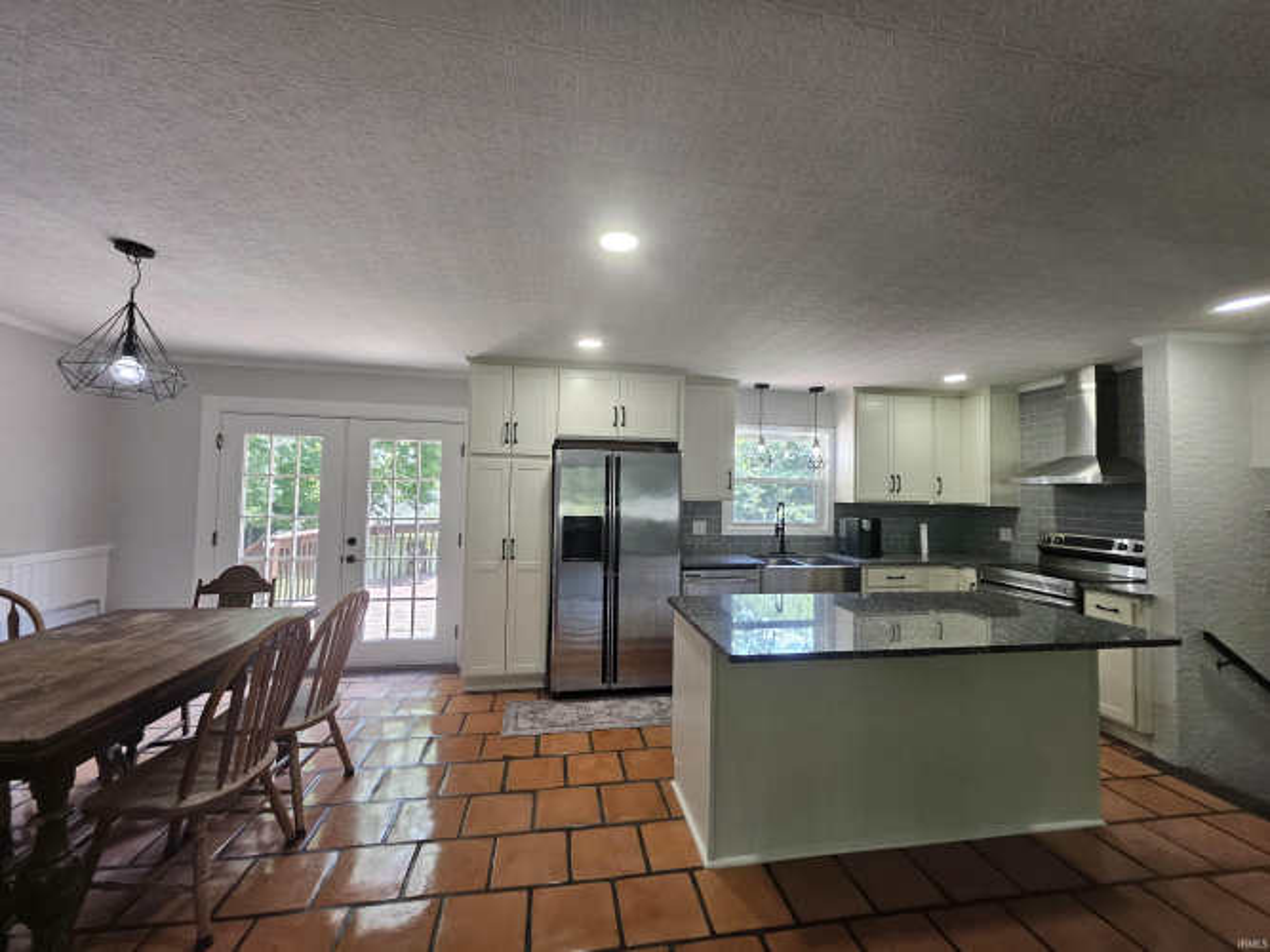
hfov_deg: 106.2
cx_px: 635
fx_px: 477
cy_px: 476
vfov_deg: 89.9
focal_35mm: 13
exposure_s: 1/60
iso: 100
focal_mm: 1.74
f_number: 2.2
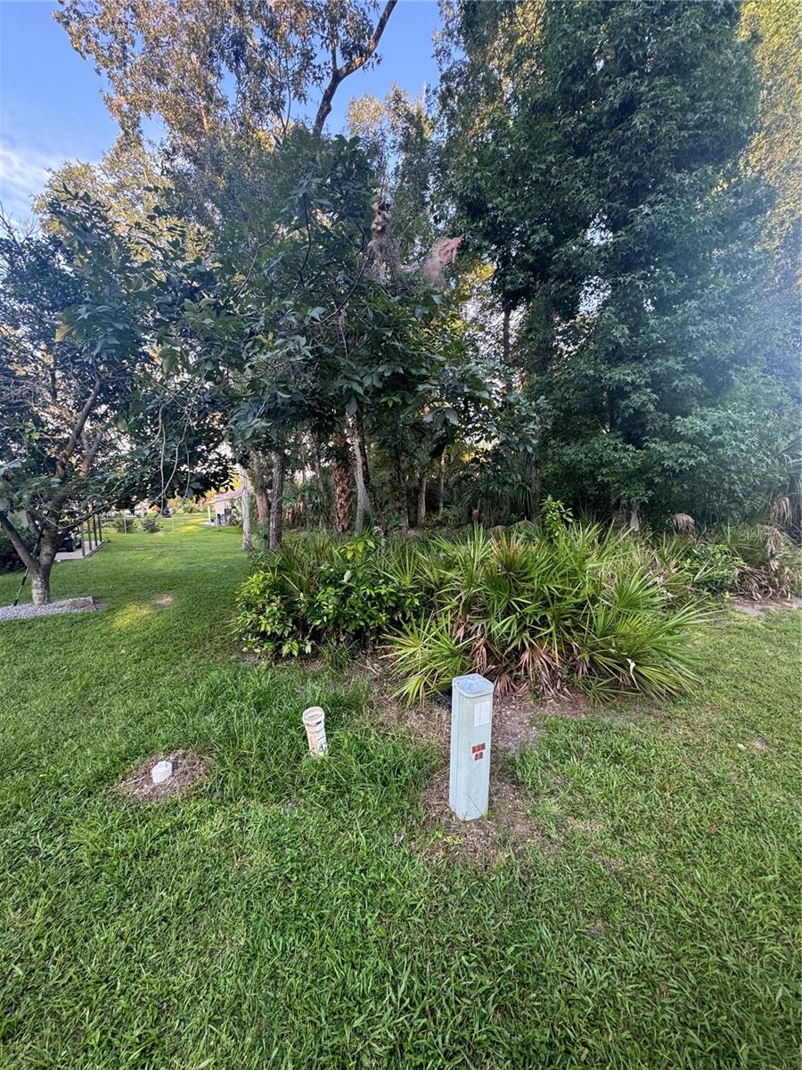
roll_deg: +3.9
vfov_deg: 102.1
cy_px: 535
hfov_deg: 85.7
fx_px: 432
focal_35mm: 14
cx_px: 401
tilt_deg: -6.2
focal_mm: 2.22
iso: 80
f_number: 2.2
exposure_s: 1/99
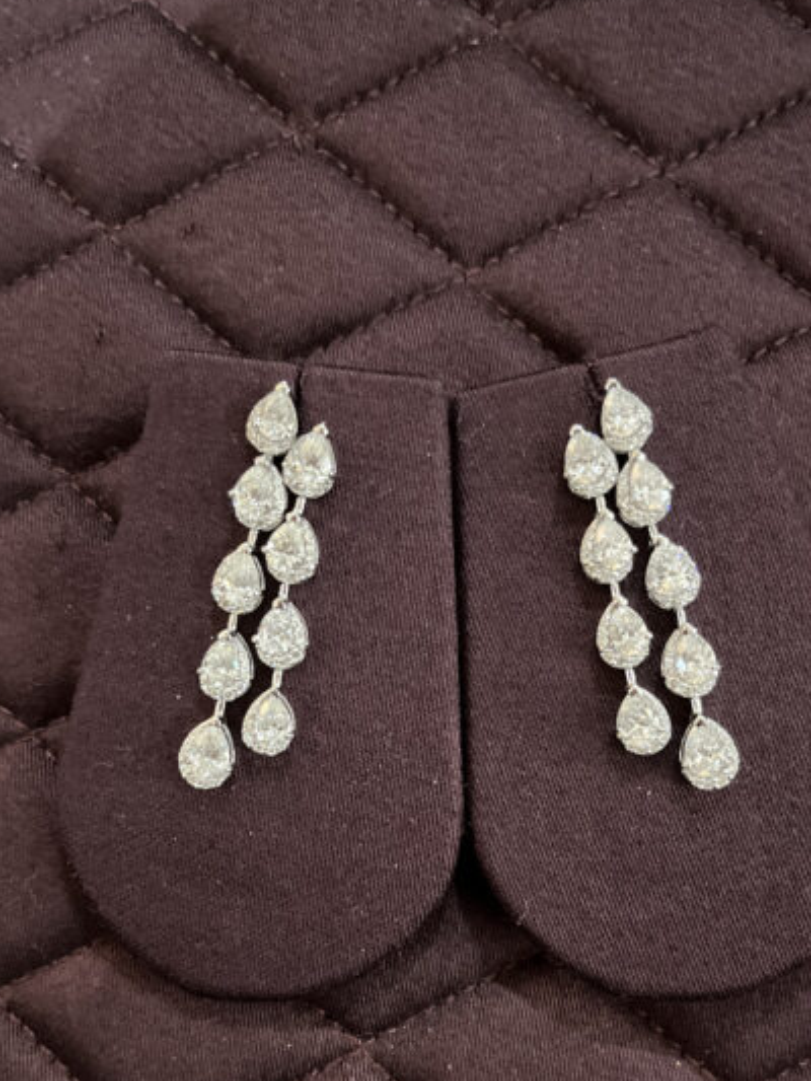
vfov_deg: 46.8
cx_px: 397
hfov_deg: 36.8
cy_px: 748
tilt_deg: -83.7
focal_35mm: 39
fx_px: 1218
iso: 1000
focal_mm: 5.1
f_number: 1.6
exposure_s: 1/14
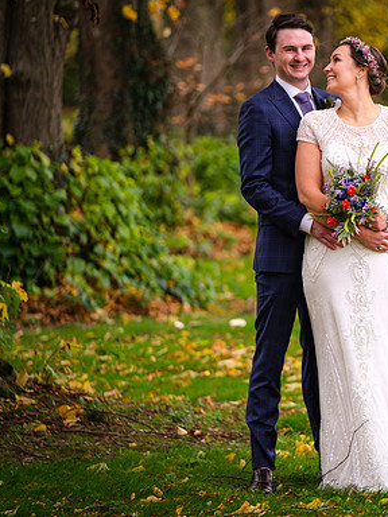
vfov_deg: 6.5
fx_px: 4573
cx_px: 356
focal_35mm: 306
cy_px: 258
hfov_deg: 4.9
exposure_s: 1/125
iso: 200
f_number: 2.8
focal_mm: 140
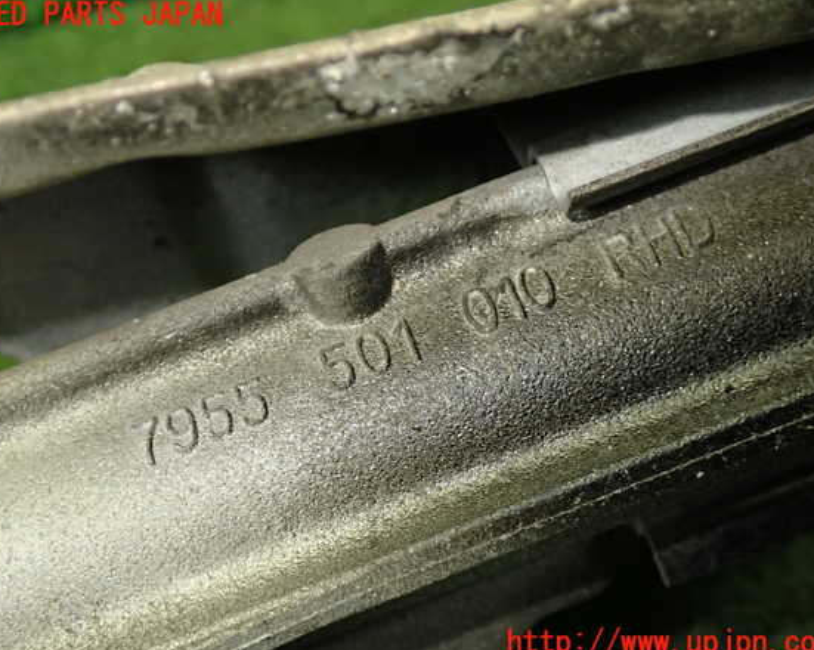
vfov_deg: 30.2
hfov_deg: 37.4
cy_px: 329
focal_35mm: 50
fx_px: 1204
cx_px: 397
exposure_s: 1/50
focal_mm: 8.4
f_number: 3.1
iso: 400
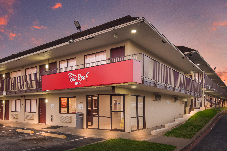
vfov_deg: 53.1
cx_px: 114
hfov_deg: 73.7
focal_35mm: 24
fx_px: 151
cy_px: 76
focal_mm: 16
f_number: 8
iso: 160
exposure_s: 1/8
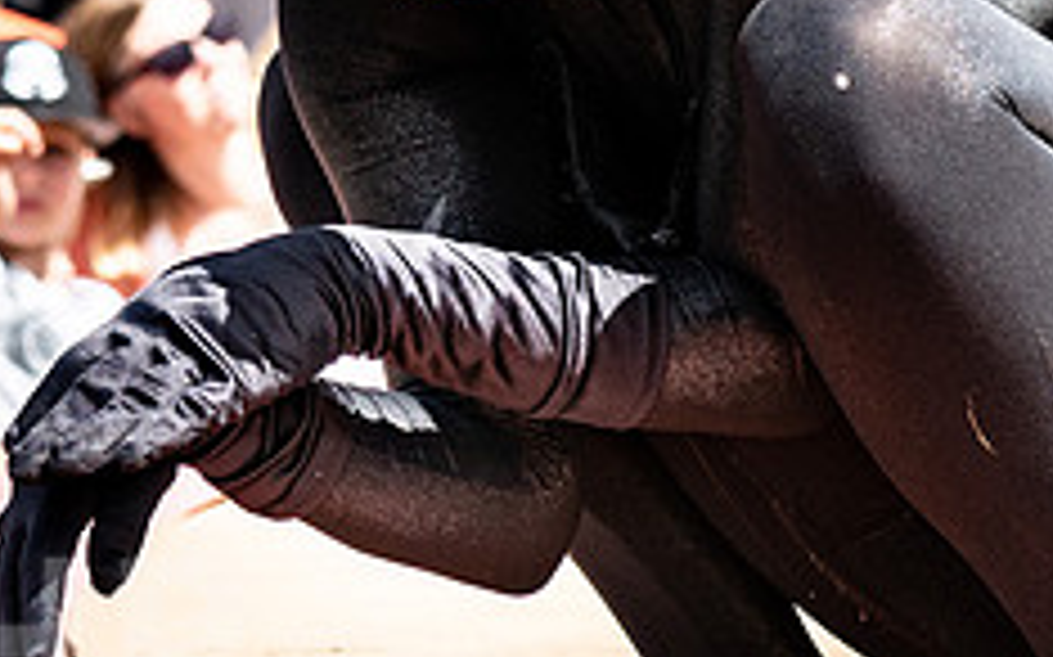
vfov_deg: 3.8
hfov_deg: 6.2
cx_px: 171
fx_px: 9781
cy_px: -261
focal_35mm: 341
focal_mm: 70
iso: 140
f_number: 5.6
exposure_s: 1/1600
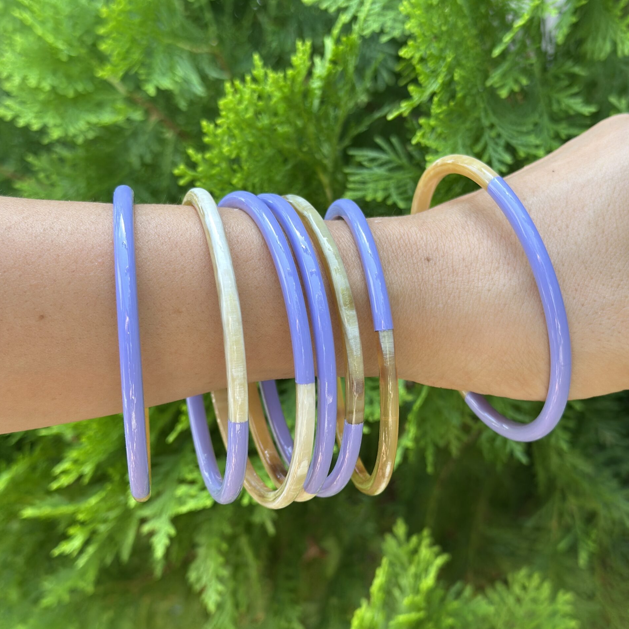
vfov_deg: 30.0
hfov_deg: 30.0
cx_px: 314
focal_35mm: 57
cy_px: 353
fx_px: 1172
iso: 80
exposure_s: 1/248
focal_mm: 6.86
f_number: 1.78
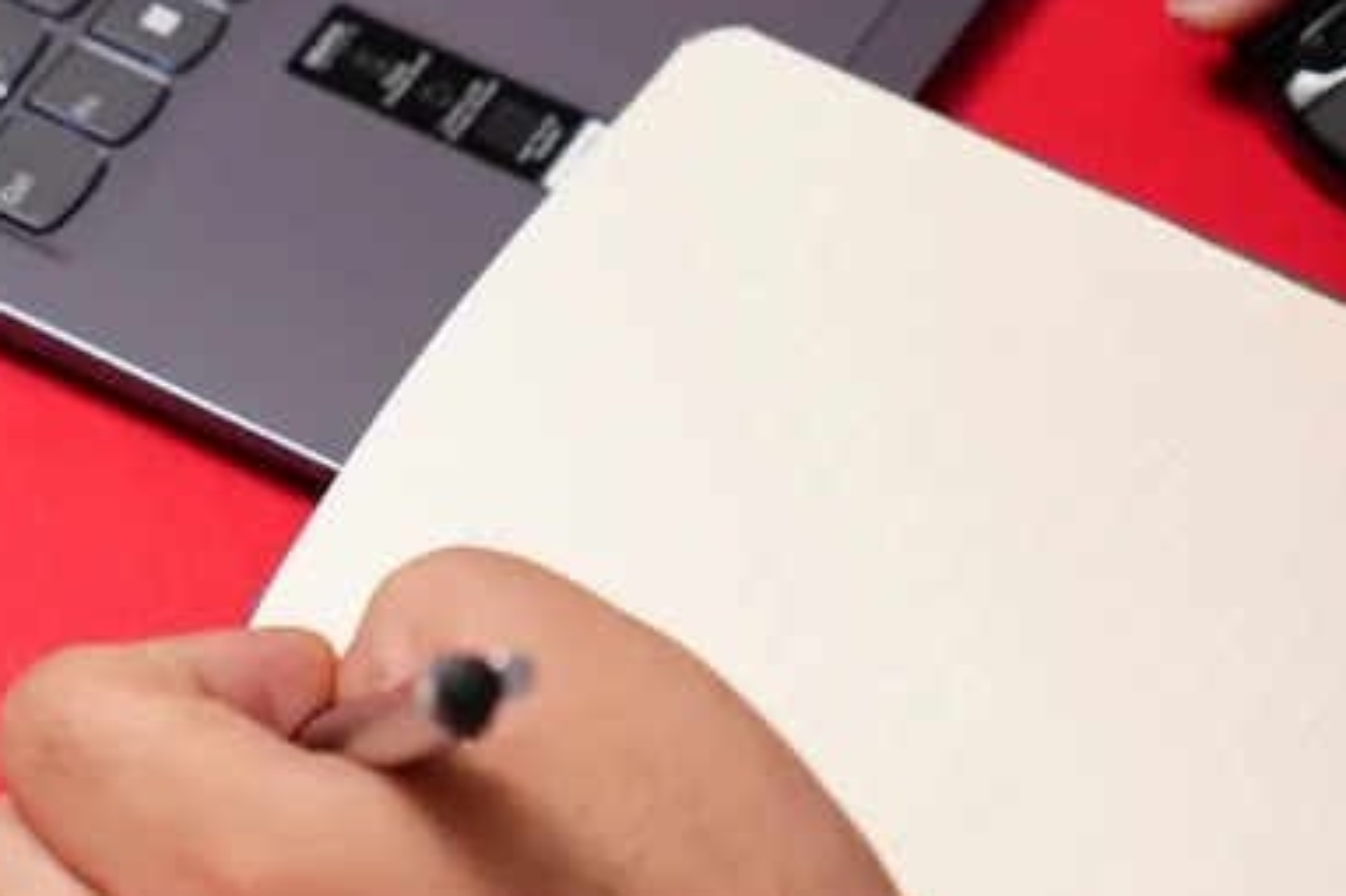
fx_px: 6001
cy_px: 369
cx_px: -155
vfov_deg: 8.5
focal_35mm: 161
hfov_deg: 12.6
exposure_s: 1/160
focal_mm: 45.5
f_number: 2.8
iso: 500
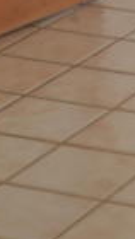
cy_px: -215
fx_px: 1473
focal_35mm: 232
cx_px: 279
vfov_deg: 8.8
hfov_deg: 5.1
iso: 100
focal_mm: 18
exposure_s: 1/15
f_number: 6.3
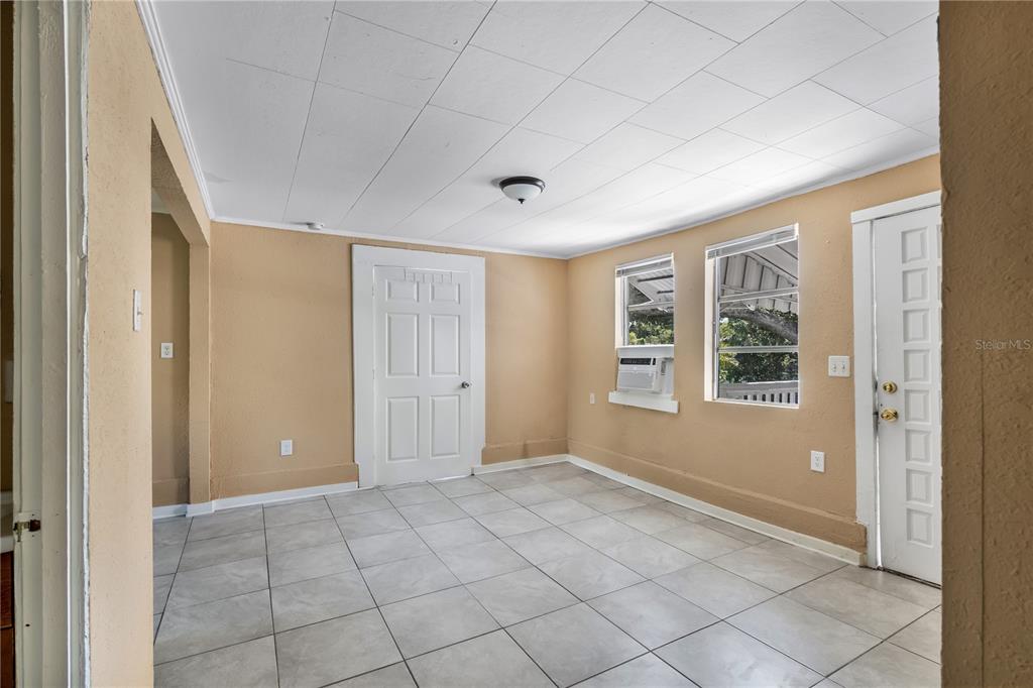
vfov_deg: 77.3
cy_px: 344
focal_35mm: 15
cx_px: 516
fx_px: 430
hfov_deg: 100.4
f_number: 8
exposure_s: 1/1.67
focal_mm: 10
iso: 64
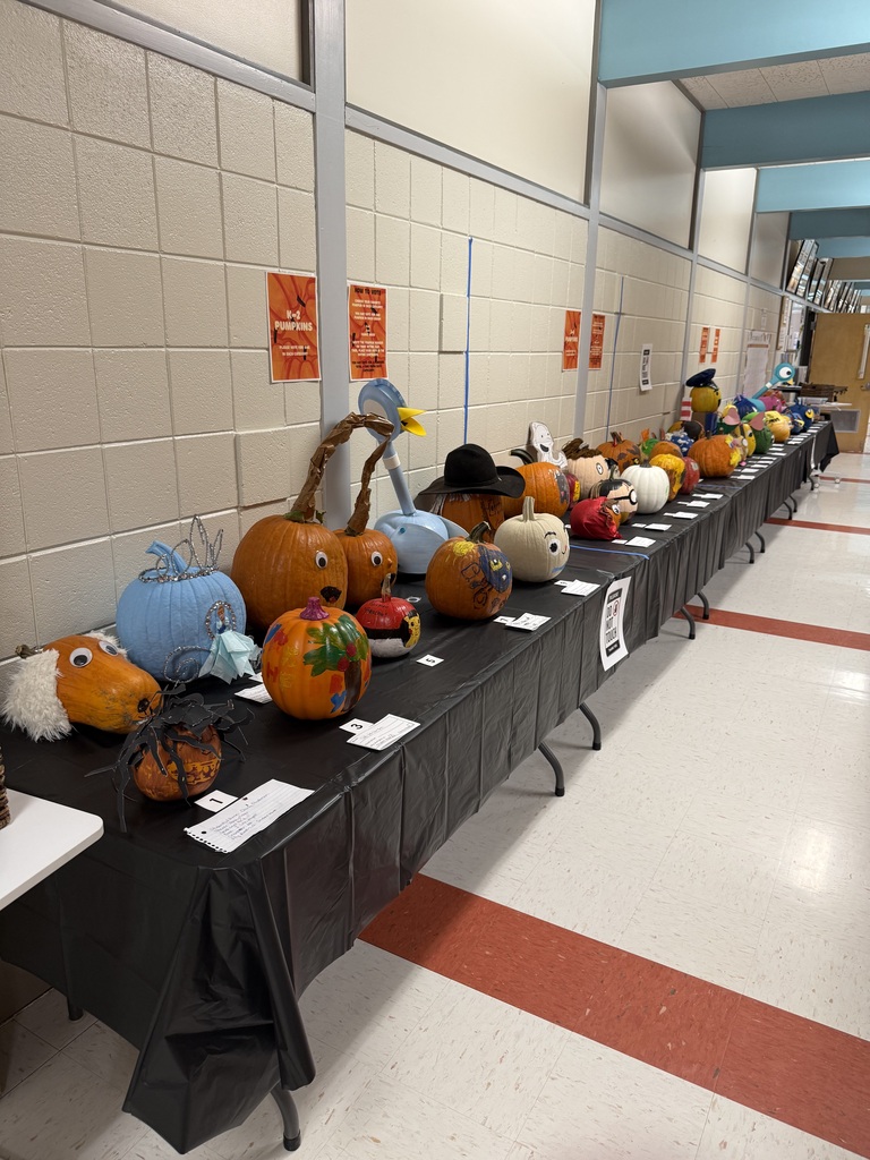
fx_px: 804
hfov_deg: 56.8
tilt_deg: -15.3
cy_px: 580
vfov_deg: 71.6
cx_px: 435
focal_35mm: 24
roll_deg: -1.3
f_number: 1.78
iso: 160
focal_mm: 6.76
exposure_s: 1/60
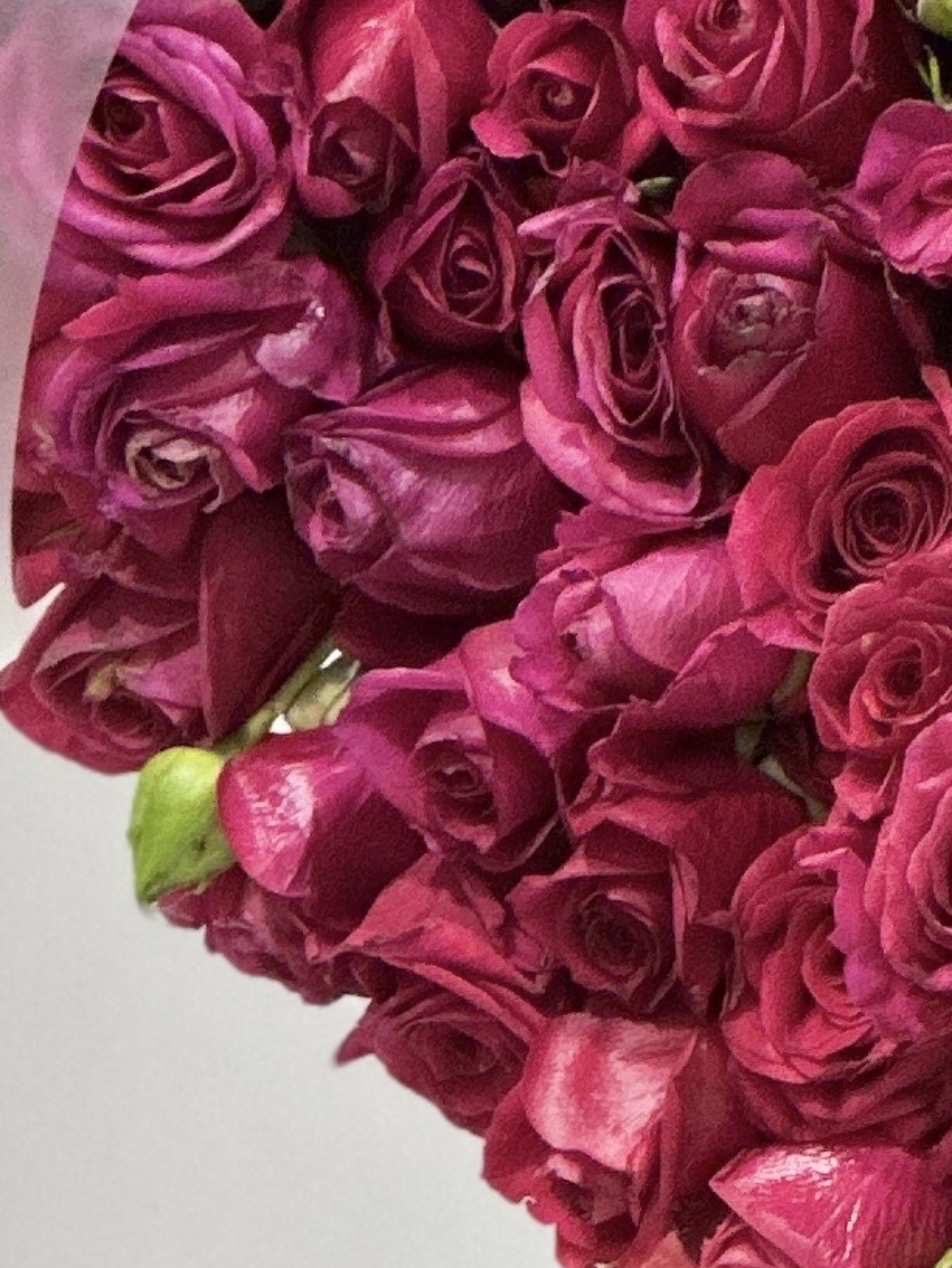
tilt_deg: -21.0
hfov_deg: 3.9
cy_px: 255
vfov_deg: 5.2
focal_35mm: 380
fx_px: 13931
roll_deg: -2.0
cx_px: 1430
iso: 250
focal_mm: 9
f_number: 2.8
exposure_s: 1/120
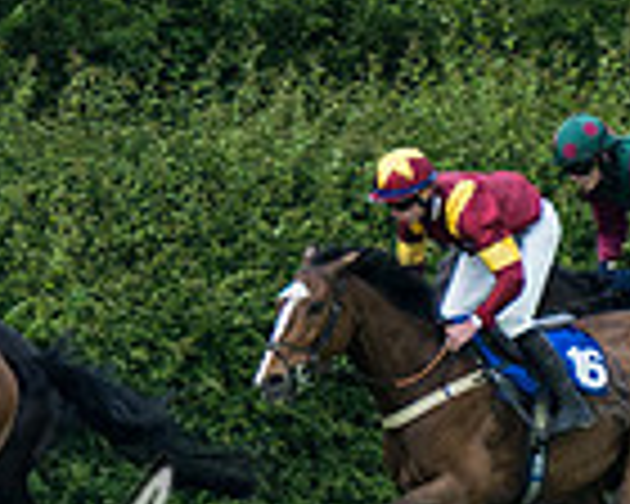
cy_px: 421
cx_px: -605
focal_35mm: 2571
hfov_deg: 0.8
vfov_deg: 0.6
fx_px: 47938
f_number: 4
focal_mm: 280
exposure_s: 1/1000
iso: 200
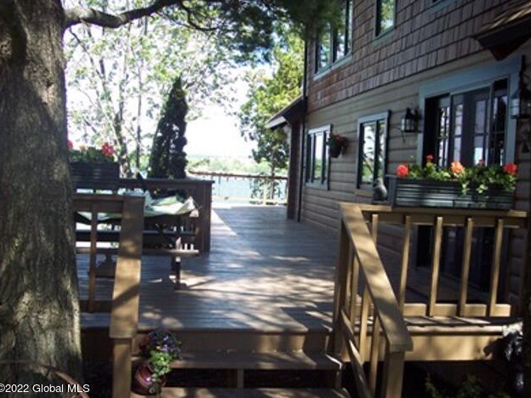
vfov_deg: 36.0
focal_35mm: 40
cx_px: 264
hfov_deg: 46.8
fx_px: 614
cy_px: 202
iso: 100
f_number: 3.4
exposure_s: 1/180
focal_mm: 8
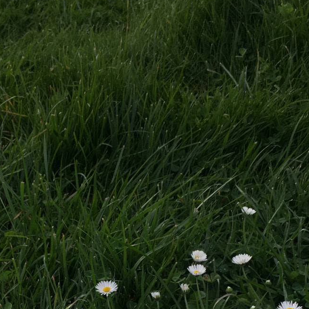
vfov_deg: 25.8
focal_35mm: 63
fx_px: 636
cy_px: 312
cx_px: 121
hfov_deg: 27.2
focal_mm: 4.15
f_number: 2.2
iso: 25
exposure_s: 1/1399
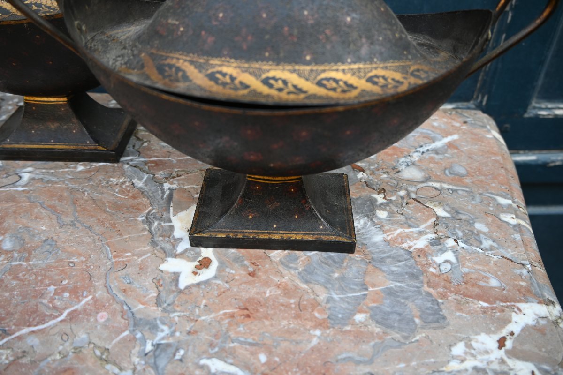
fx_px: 457
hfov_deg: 63.2
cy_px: 188
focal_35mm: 29
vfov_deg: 44.6
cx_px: 282
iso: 250
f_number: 4
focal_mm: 19.5
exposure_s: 1/250
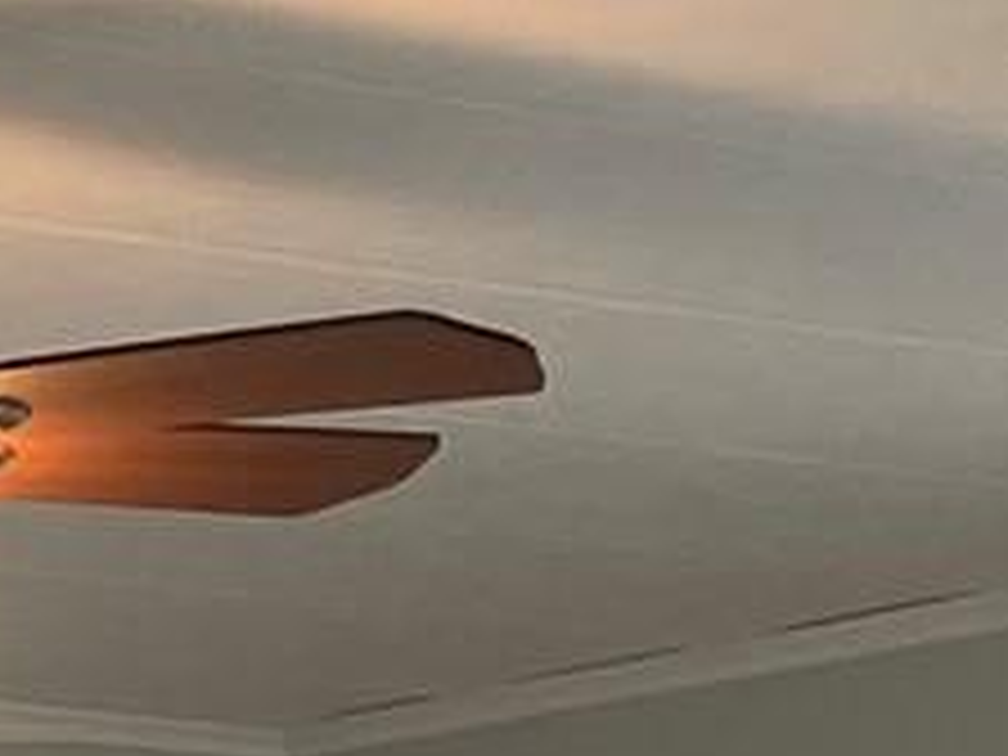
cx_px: -1048
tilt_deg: -10.5
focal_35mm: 186
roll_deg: +2.4
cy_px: 2480
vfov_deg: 6.9
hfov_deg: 9.8
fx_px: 5416
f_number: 1.6
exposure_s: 1/120
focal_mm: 4.2
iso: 100
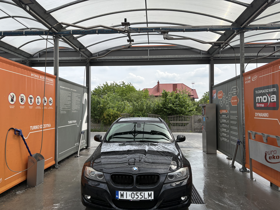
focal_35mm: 26
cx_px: 140
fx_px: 210
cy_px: 105
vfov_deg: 53.1
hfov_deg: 67.3
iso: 50
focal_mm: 5.96
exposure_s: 1/2538
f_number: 1.6
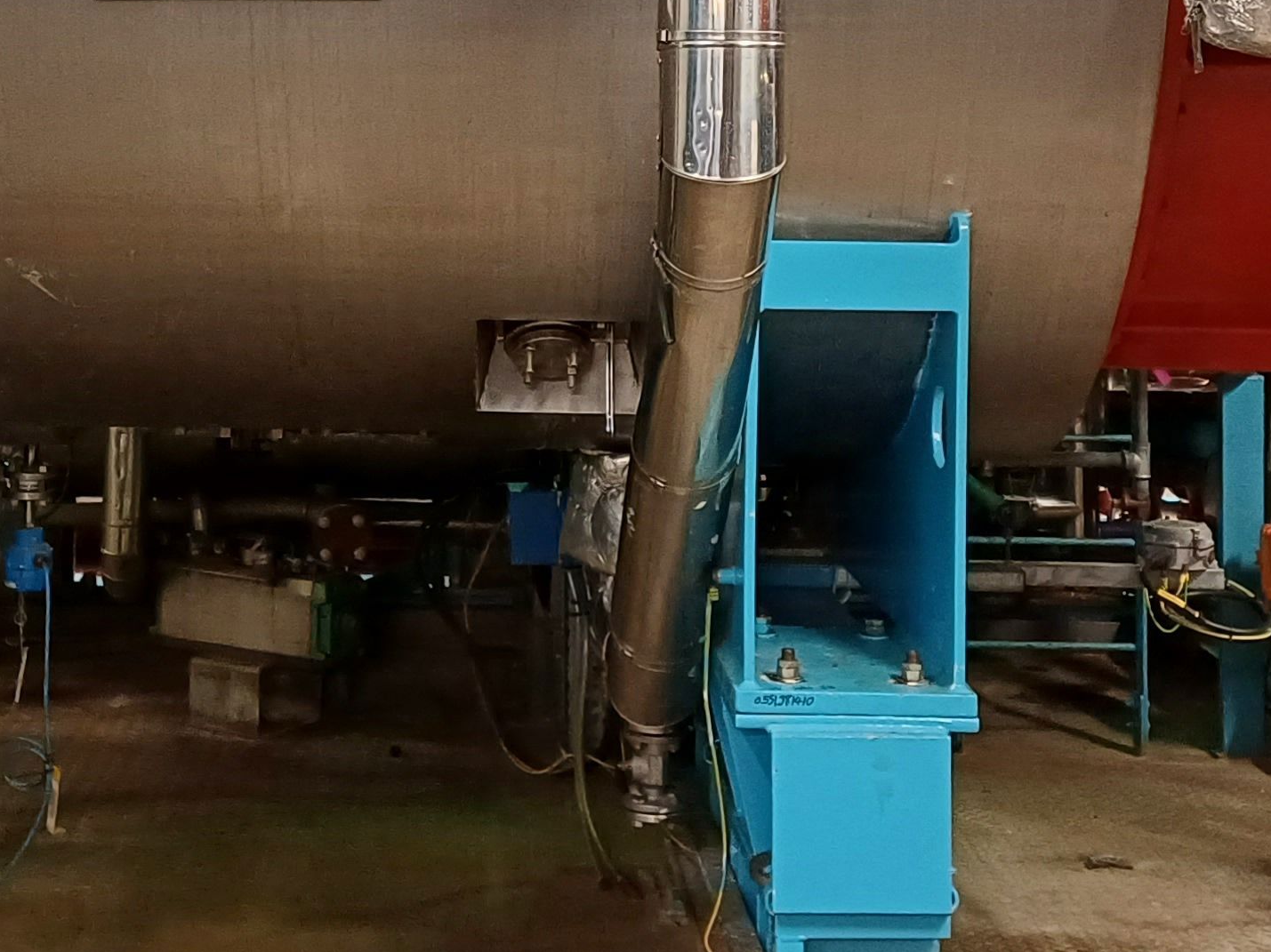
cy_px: 114
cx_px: 496
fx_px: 2570
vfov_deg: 20.6
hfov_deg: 27.7
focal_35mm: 70
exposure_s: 1/33
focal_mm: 4.65
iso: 320
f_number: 1.8
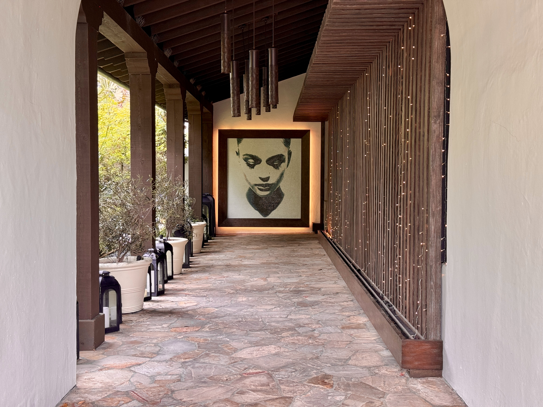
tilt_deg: -3.1
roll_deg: -0.9
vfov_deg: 30.3
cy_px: 204
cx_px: 272
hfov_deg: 39.7
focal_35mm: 48
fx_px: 753
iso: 125
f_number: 1.78
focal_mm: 6.76
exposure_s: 1/60
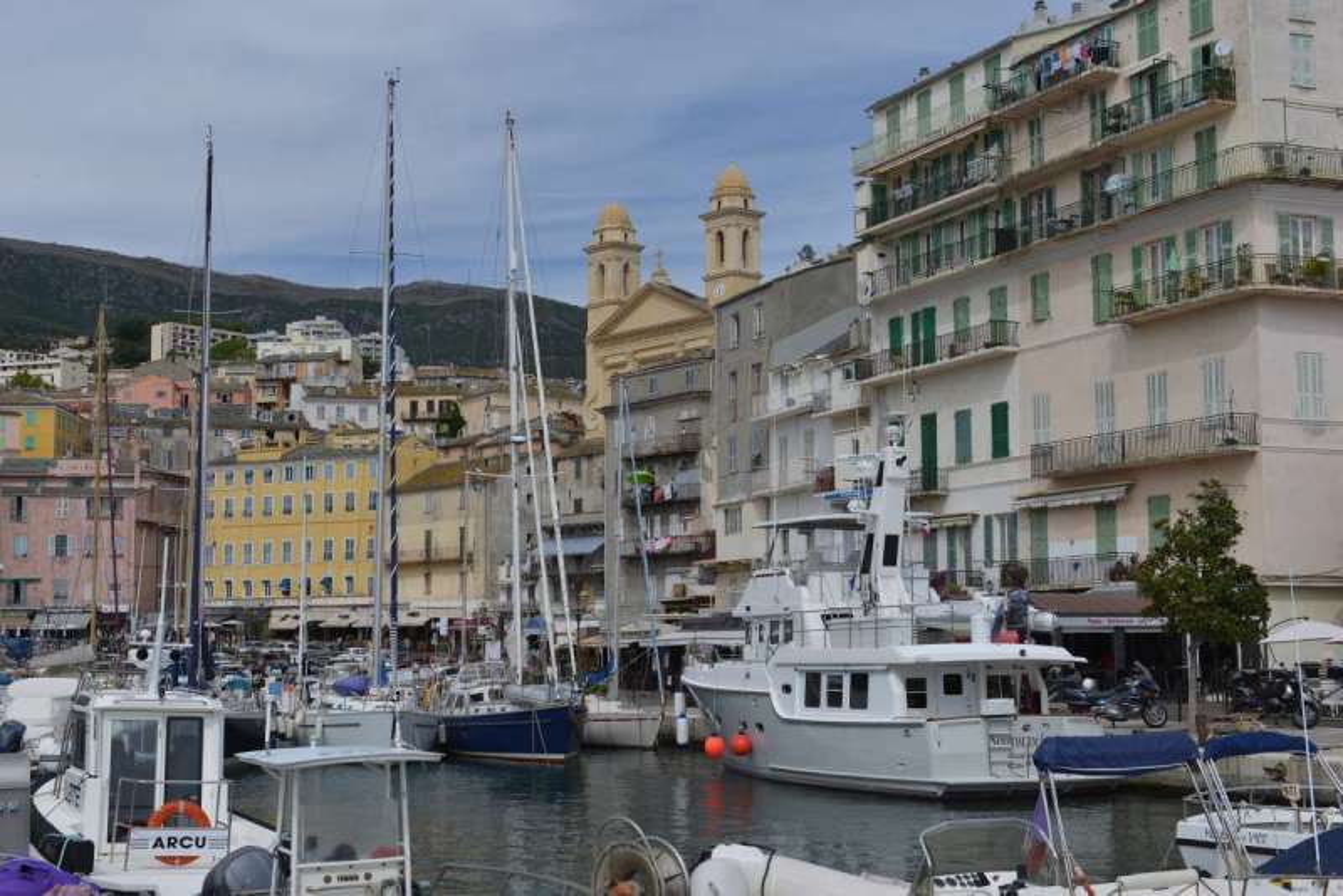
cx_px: 672
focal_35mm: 50
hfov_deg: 39.6
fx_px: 1866
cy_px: 448
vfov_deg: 27.0
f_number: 7.1
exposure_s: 1/200
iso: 125
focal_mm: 50
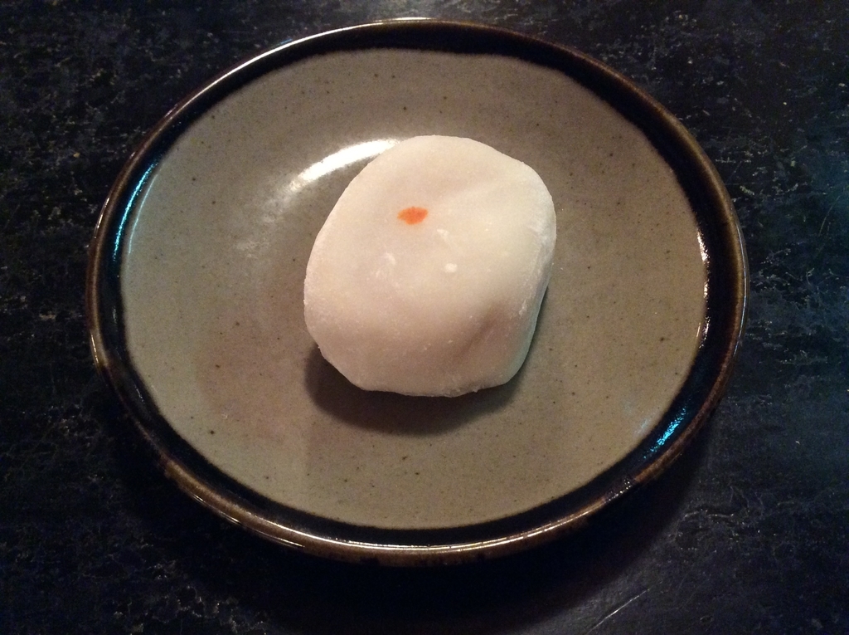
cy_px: 318
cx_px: 424
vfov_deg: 44.1
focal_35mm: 32
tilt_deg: -59.4
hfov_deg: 56.9
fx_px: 784
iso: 320
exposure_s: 1/15
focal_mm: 3.3
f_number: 2.4
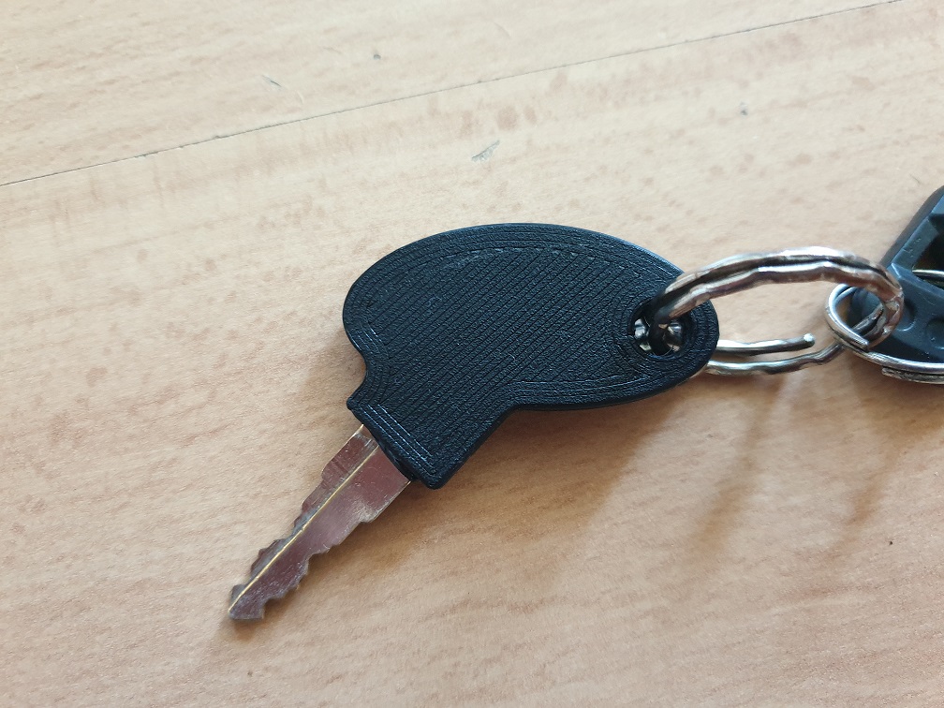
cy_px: 354
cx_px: 472
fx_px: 709
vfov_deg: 53.1
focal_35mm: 26
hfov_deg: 67.3
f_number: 1.5
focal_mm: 4.3
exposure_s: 1/18
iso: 250
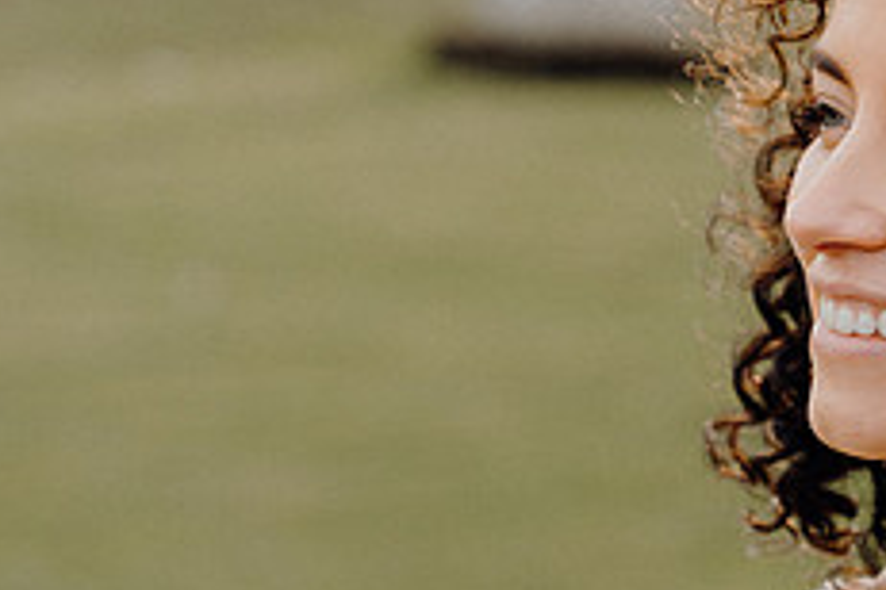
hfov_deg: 11.5
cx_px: 990
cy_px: 397
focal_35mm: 176
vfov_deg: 7.8
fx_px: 4331
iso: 160
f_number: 3.5
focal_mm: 70
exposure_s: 1/500
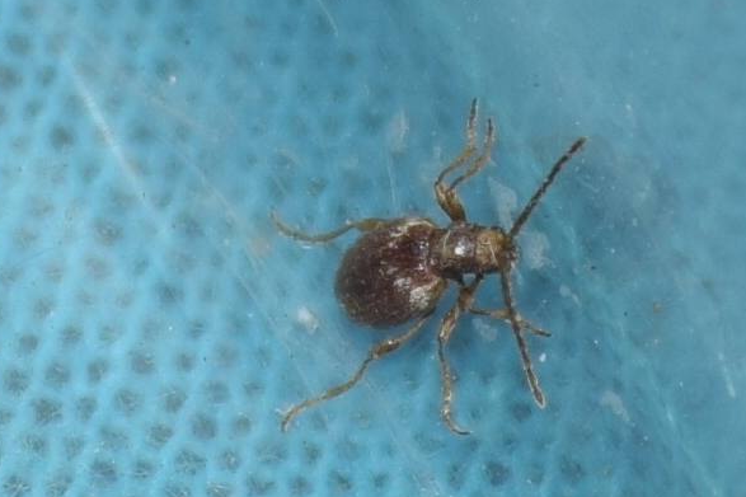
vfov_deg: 4.3
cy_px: 258
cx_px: 470
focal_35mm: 319
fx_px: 6608
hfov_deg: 6.5
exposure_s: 1/160
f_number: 8
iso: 100
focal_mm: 130
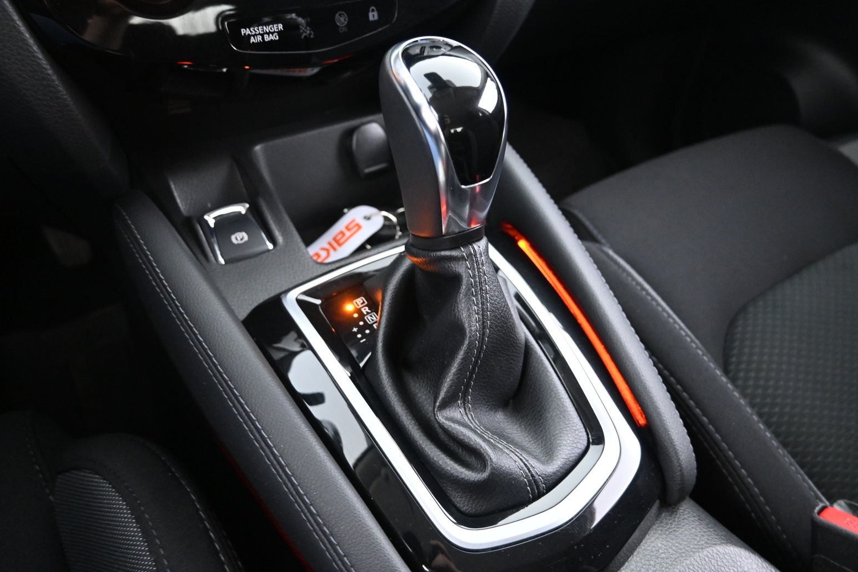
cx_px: 431
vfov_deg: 51.3
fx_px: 596
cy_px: 287
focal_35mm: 25
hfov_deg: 71.5
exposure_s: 1/6
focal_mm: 16
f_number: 3.5
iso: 3200
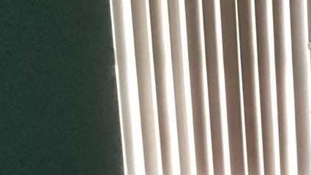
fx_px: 1047
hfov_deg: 15.4
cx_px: 482
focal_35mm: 127
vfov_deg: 9.0
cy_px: 357
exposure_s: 1/20
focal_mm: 3.3
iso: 800
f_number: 2.4
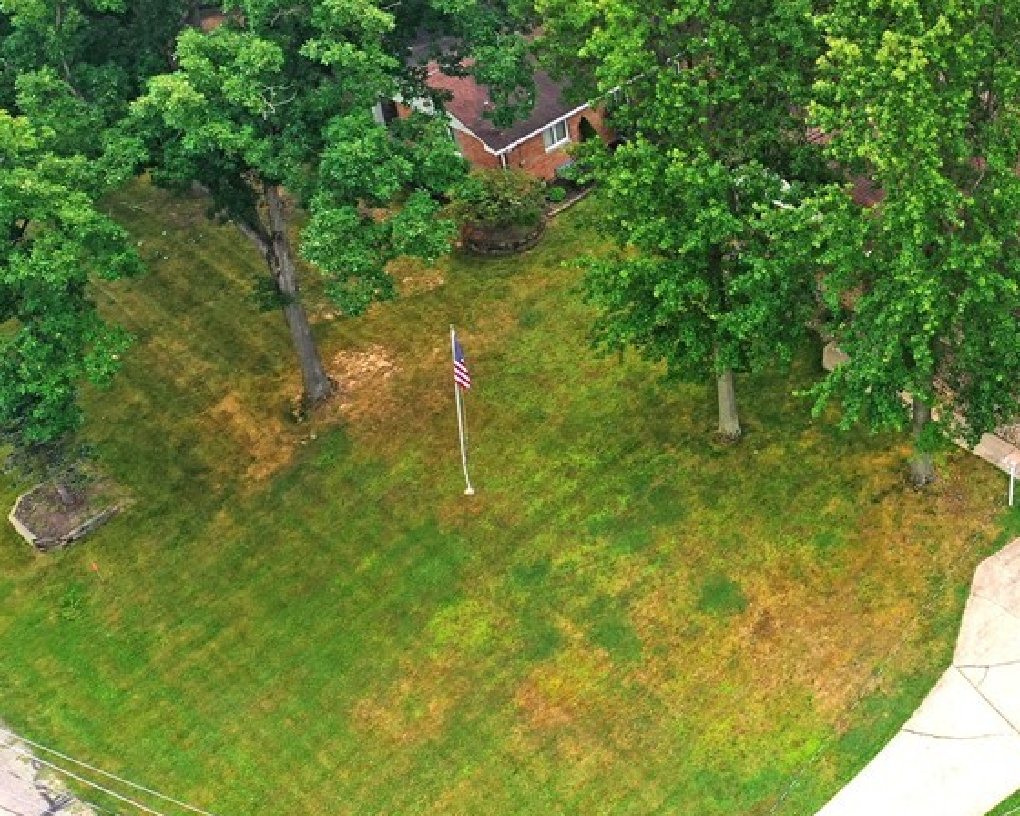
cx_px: 916
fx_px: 1540
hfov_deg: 34.6
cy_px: 257
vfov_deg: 29.4
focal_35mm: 51
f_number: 5
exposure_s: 1/200
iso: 100
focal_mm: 10.26
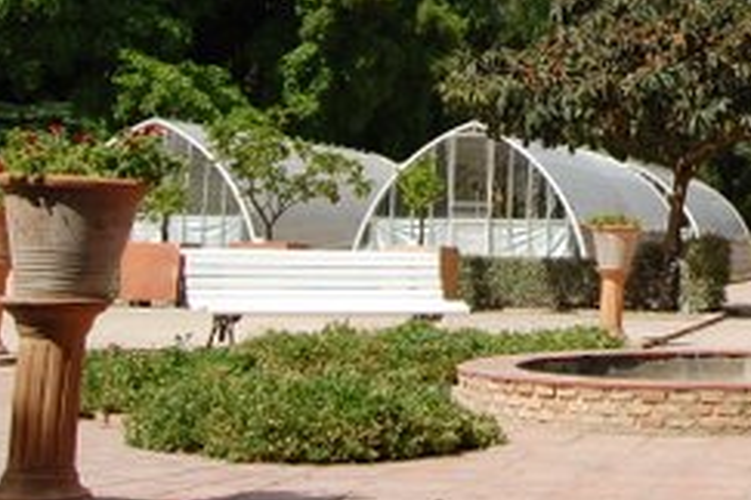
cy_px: -106
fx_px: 1669
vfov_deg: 16.3
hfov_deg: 23.3
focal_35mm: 80
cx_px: 896
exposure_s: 1/400
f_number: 10
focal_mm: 18
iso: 200
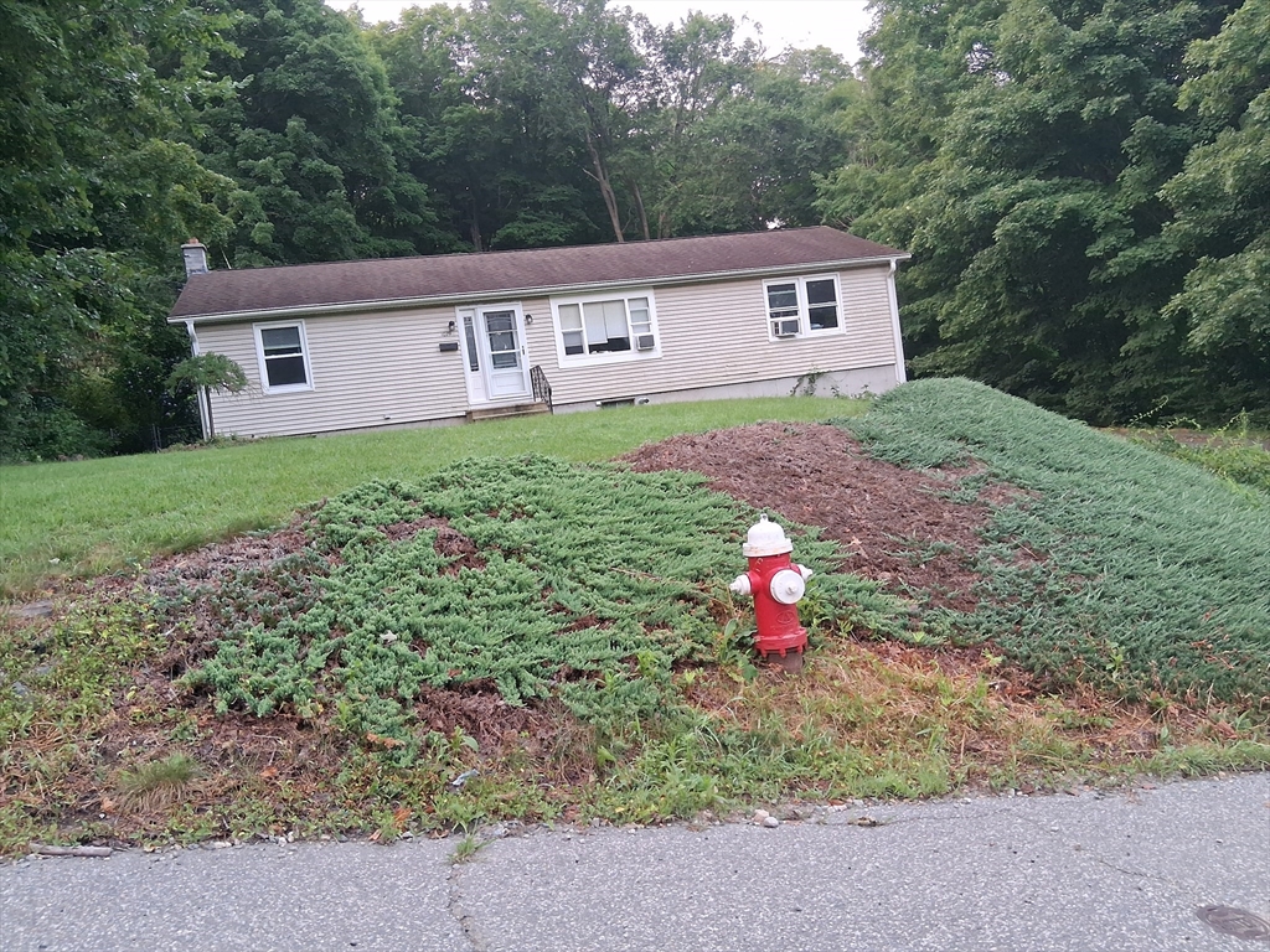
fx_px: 954
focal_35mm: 26
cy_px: 476
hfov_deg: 67.3
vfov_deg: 53.1
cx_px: 635
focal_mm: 3.98
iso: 250
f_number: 1.8
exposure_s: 1/120
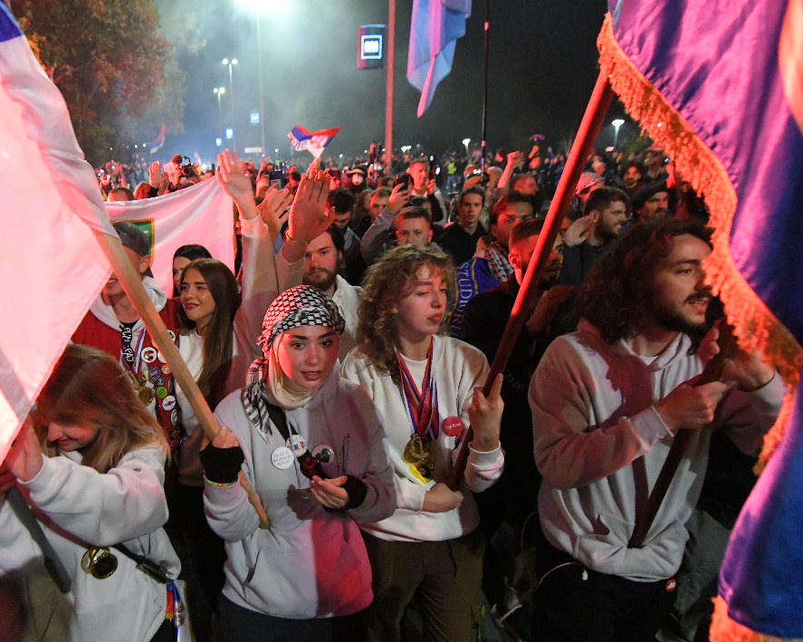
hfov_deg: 68.4
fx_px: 570
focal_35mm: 24
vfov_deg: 58.5
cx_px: 271
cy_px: 366
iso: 10000
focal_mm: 14
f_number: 3.5
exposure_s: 1/125
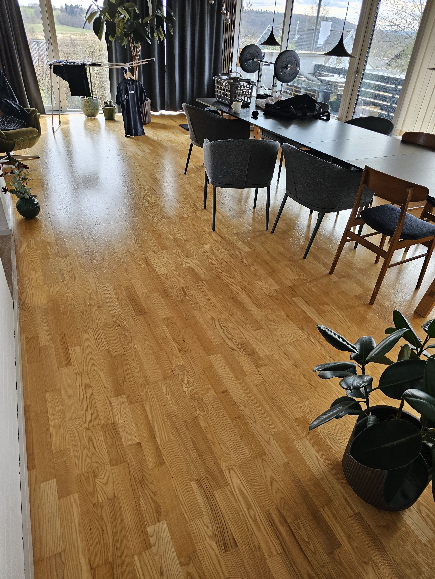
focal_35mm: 23
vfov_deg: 73.9
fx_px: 385
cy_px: 290
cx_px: 218
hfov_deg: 58.9
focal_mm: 6.3
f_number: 1.7
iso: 100
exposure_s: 1/180
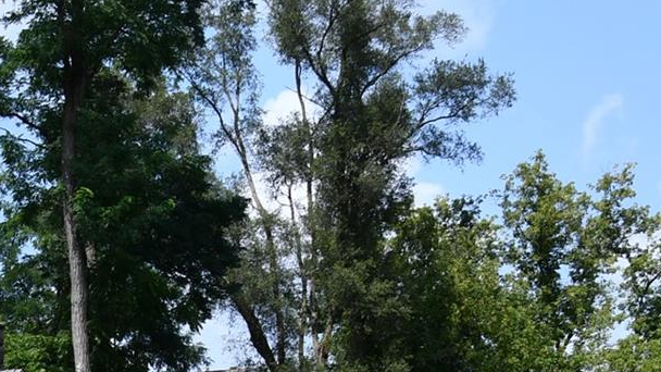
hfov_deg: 15.6
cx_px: -327
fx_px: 2226
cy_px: 723
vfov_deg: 9.0
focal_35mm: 127
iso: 110
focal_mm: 24
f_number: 8
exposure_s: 1/250
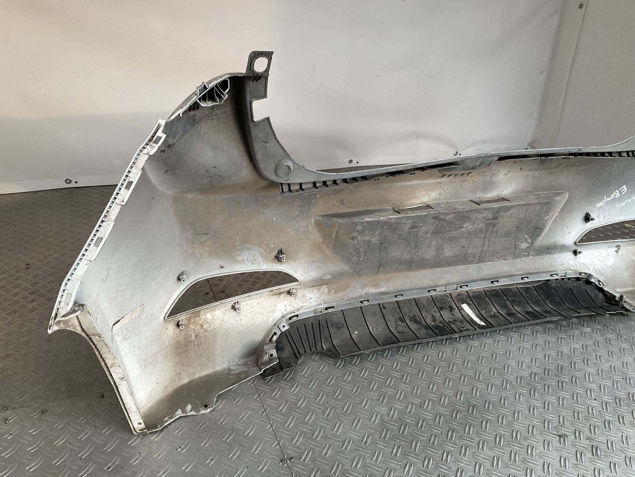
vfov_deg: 48.2
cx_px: 318
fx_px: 532
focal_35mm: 29
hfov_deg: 61.7
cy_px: 238
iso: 64
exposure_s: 1/120
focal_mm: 3
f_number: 1.8
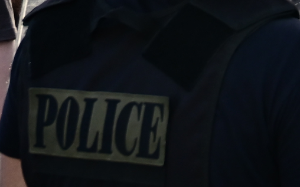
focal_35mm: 185
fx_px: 1512
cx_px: 514
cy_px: -192
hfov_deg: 10.7
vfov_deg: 6.8
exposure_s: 1/1600
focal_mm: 27
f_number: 4
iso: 640
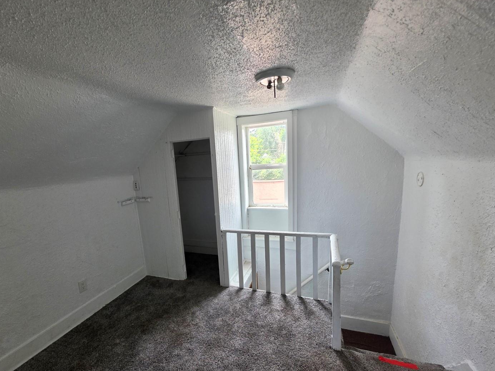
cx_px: 223
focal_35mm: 15
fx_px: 214
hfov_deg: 97.9
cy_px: 204
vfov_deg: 81.5
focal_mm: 2.2
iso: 64
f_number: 1.9
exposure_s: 1/120
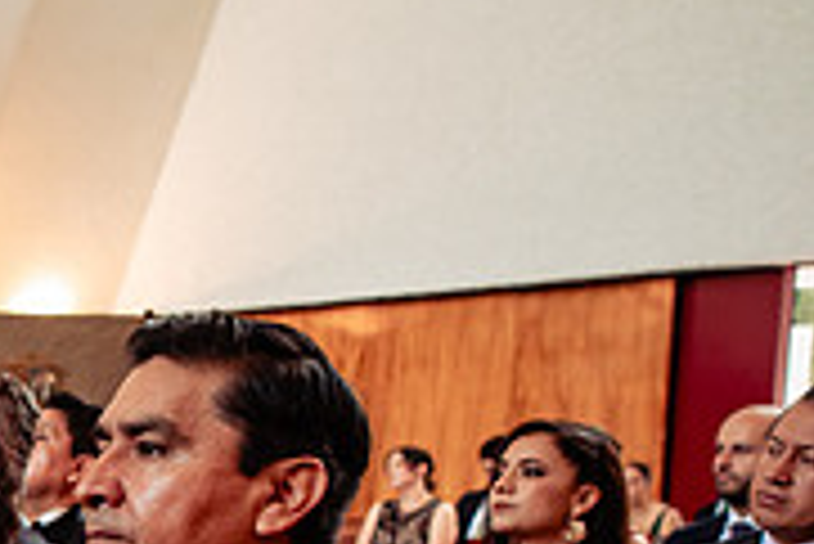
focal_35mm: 112
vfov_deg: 11.7
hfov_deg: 16.3
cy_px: 807
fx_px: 2534
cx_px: -486
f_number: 4.5
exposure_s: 1/125
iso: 1600
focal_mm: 35
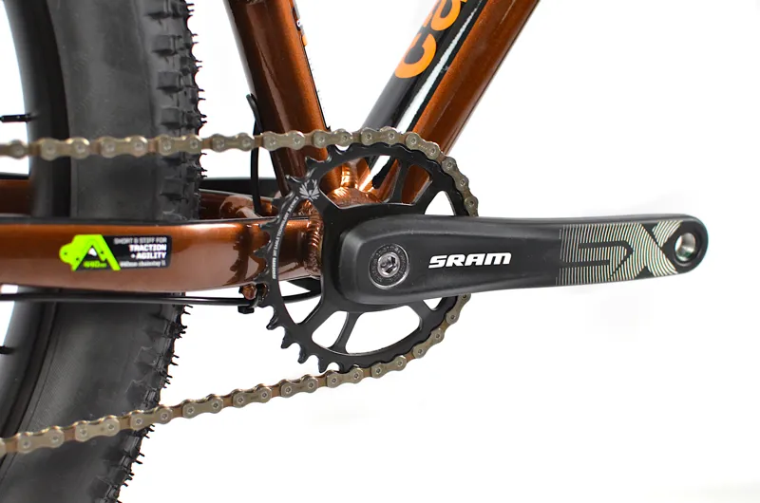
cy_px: 252
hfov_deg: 37.9
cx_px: 380
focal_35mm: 52
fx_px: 1106
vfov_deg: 25.6
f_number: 3.2
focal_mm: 35
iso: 1000
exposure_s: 1/60
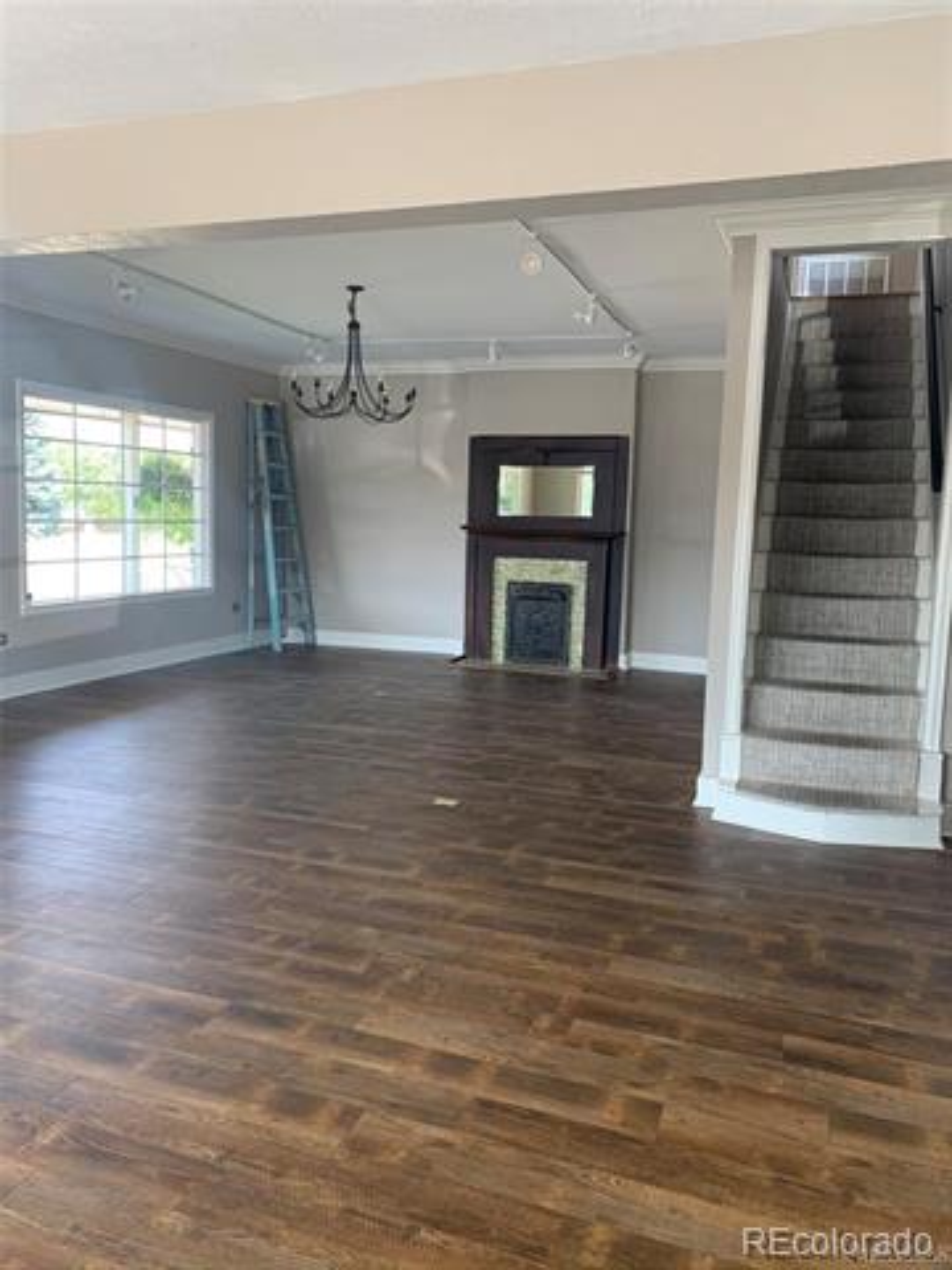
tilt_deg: -5.3
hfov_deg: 53.1
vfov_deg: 67.3
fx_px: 953
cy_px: 635
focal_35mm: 26
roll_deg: -2.1
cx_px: 476
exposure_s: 1/120
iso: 80
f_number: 1.8
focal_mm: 4.25
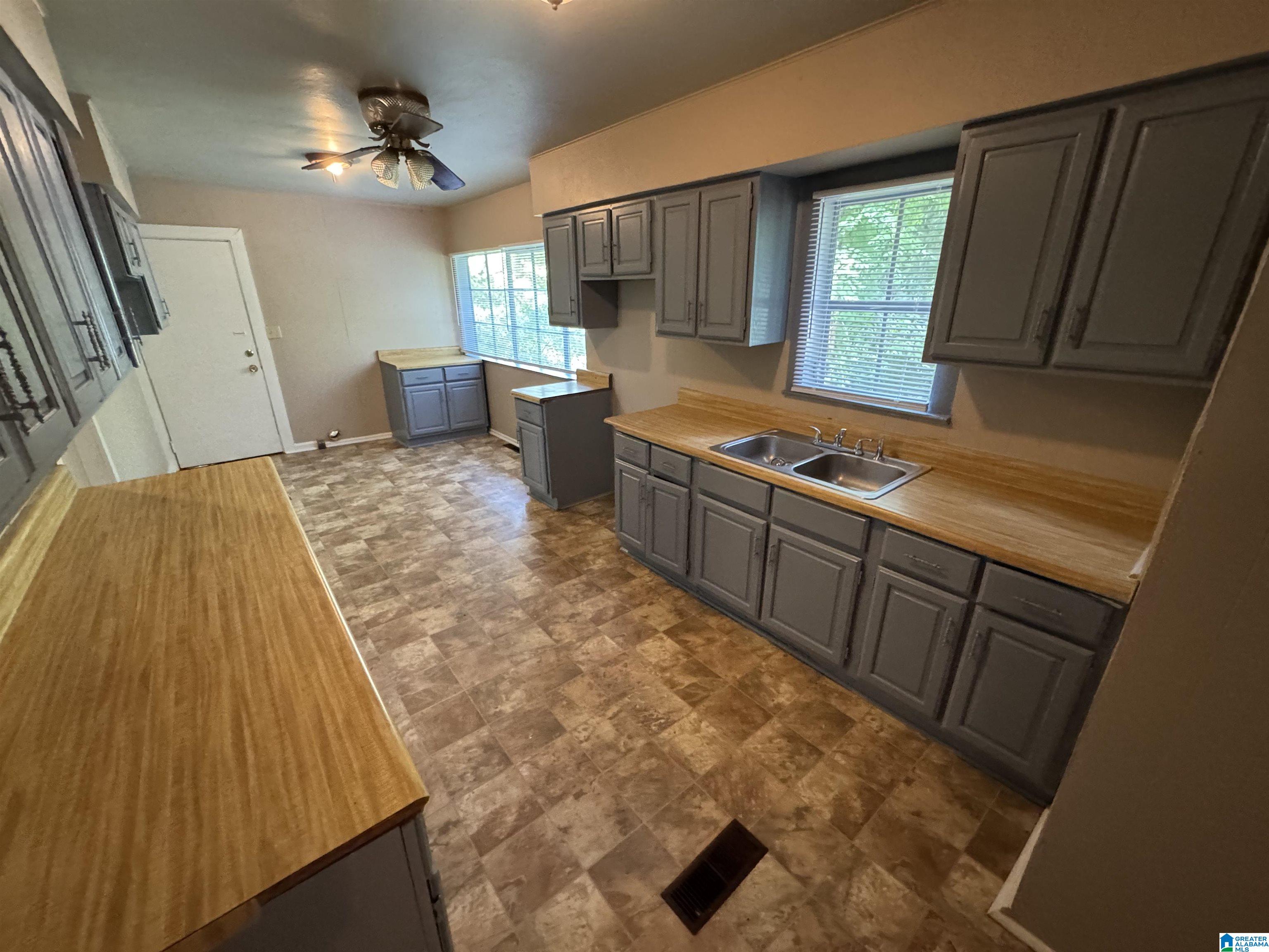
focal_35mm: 14
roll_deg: +2.3
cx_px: 634
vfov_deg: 85.7
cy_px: 476
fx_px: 513
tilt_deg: -20.9
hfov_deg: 102.1
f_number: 2.2
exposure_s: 1/60
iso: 1000
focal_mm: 2.22
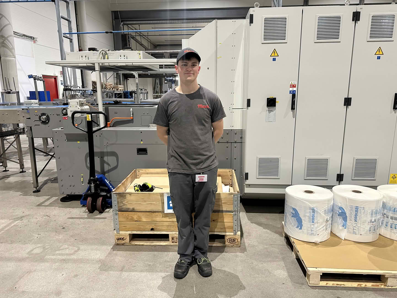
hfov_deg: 71.6
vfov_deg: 56.8
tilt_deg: -10.6
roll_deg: +0.6
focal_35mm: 24
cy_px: 149
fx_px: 275
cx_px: 198
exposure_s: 1/50
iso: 400
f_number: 1.78
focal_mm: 6.86
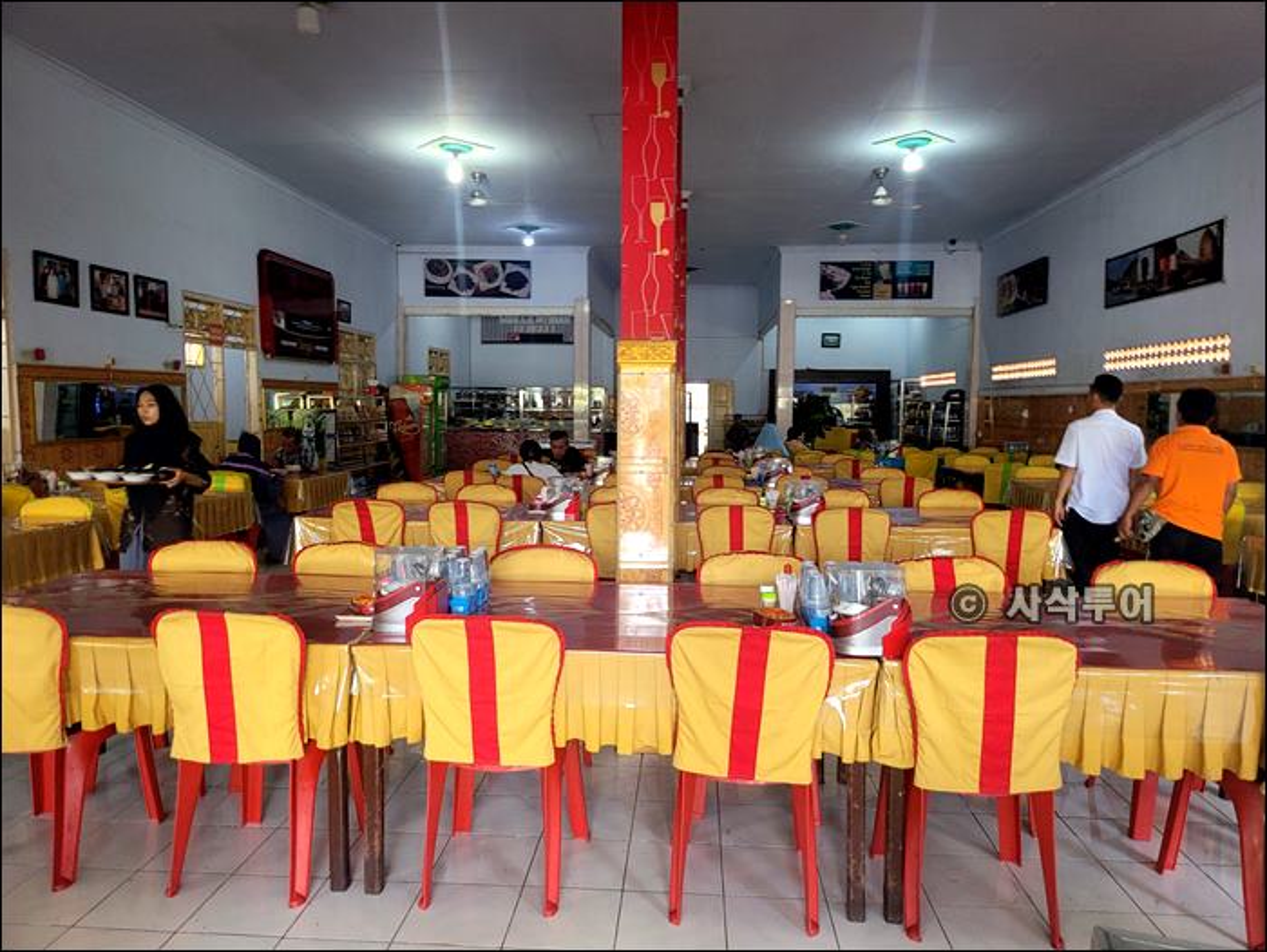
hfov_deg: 67.3
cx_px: 634
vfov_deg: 53.1
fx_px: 952
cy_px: 476
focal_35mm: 26
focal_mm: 5
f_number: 1.8
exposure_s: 1/100
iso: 200
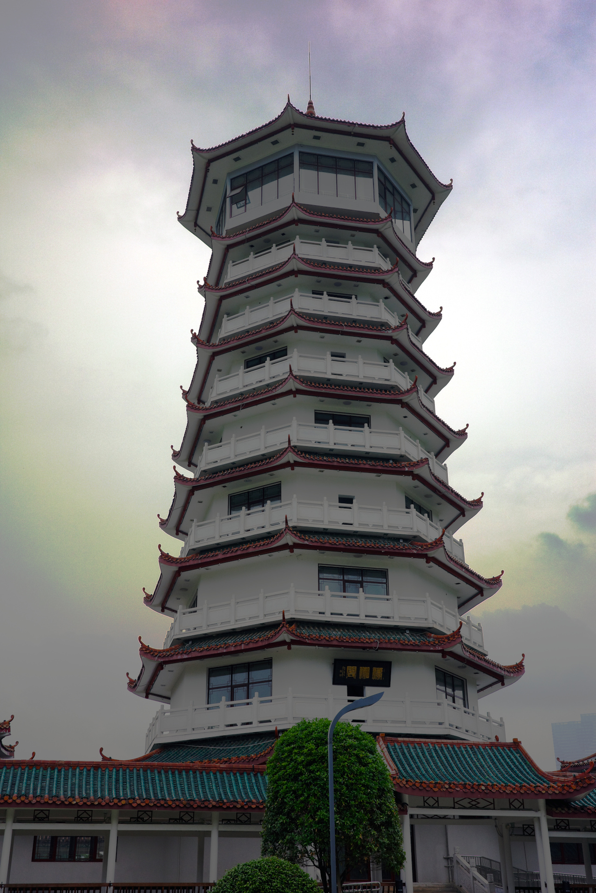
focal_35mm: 40
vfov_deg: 48.5
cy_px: 446
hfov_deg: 33.4
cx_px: 298
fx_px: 993
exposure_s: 1/800
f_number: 5.6
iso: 100
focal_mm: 26
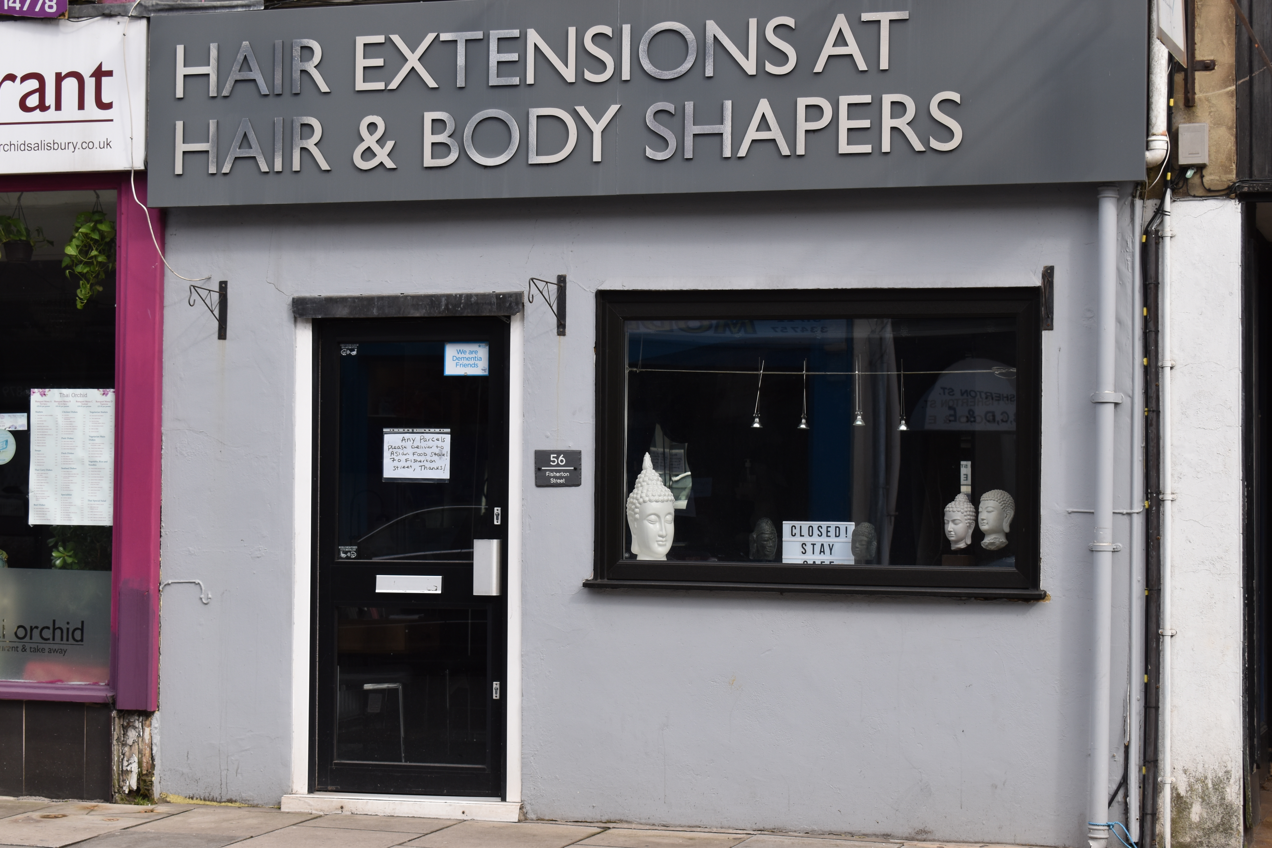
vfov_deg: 18.9
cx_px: 636
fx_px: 2544
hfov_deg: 28.1
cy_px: 424
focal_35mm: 72
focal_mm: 48
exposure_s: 1/250
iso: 200
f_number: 8
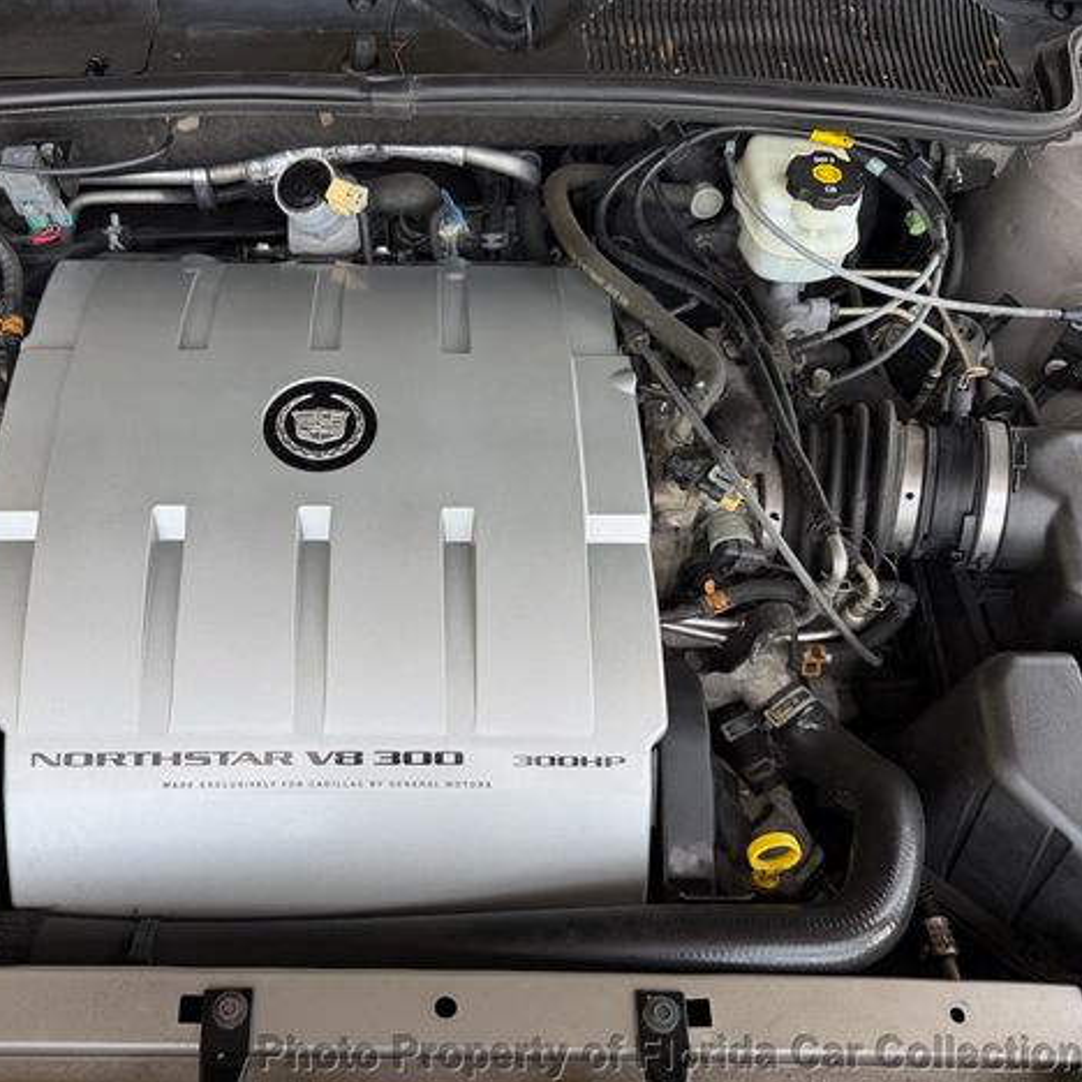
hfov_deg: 55.1
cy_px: 548
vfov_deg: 55.6
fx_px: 1026
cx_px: 418
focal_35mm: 29
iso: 64
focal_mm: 6.76
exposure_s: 1/210
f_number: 1.78
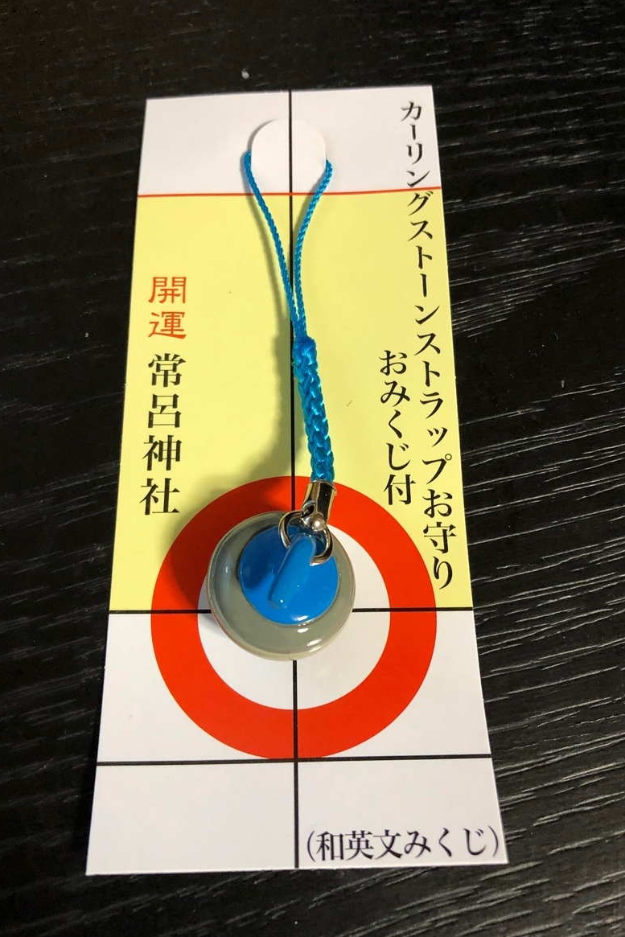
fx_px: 781
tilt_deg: -68.6
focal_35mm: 30
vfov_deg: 61.9
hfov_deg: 43.6
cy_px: 459
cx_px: 306
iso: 100
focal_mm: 4
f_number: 1.8
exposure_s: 1/15
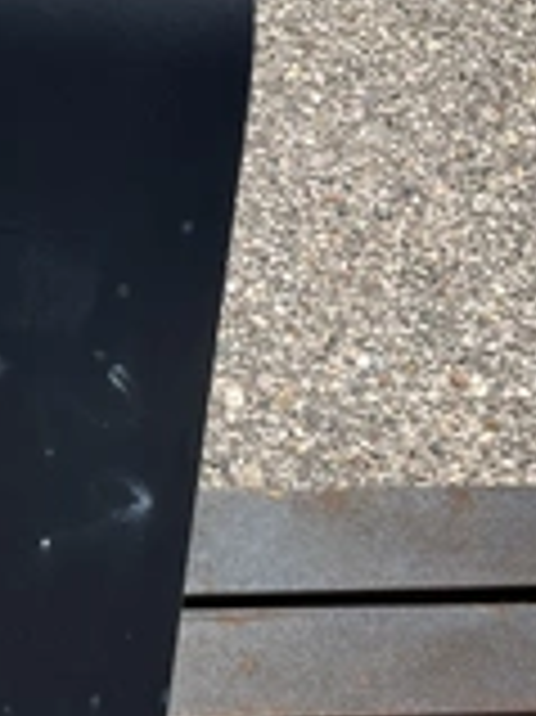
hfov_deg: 19.5
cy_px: 482
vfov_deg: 26.5
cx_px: -9
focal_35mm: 73
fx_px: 1509
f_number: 1.8
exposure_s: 1/1534
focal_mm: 3
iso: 25
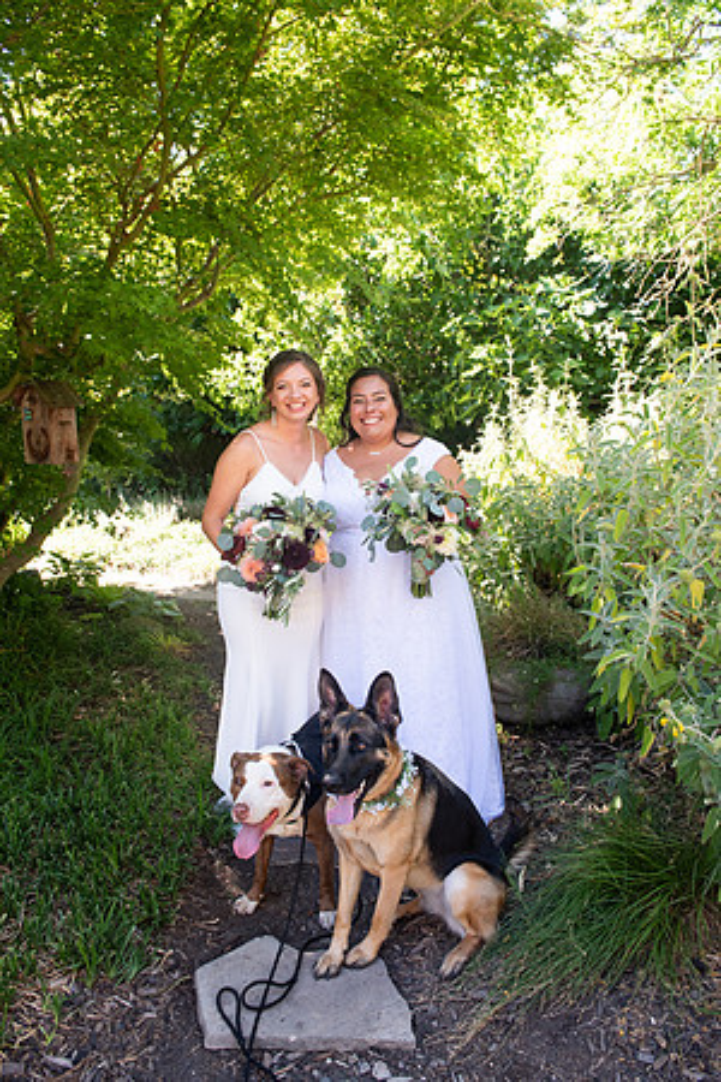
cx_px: 360
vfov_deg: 73.7
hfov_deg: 53.1
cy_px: 541
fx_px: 721
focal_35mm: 24
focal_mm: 24
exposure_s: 1/200
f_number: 5
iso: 640
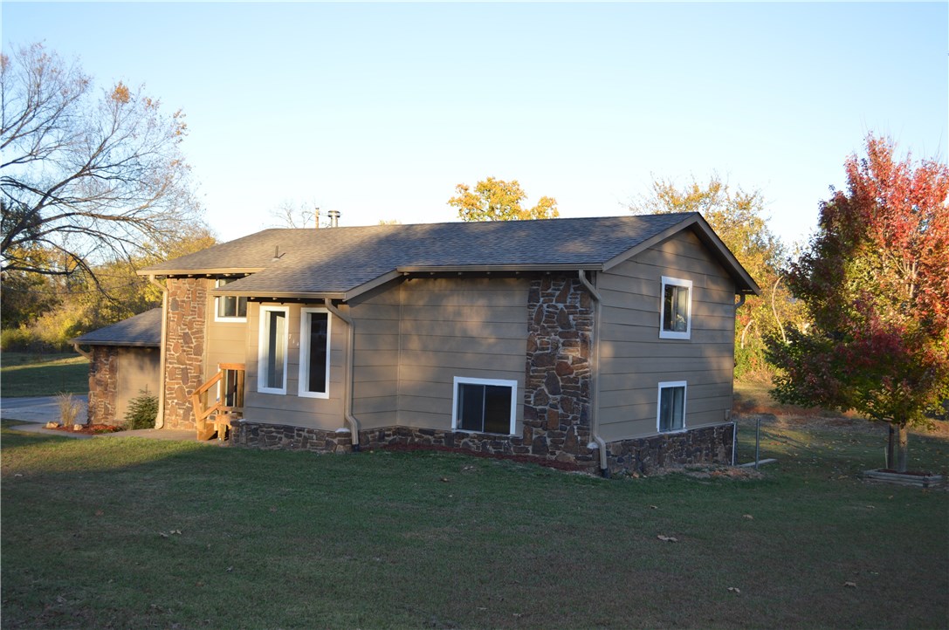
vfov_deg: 36.8
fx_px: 948
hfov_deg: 53.2
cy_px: 315
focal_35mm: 36
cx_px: 474
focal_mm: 24
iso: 100
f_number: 4
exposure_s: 1/160
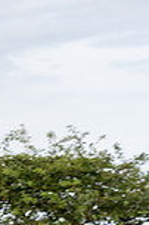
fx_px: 1848
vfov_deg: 6.9
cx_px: -251
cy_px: 254
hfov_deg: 4.5
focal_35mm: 297
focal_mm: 73
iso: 320
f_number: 5.6
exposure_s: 1/640
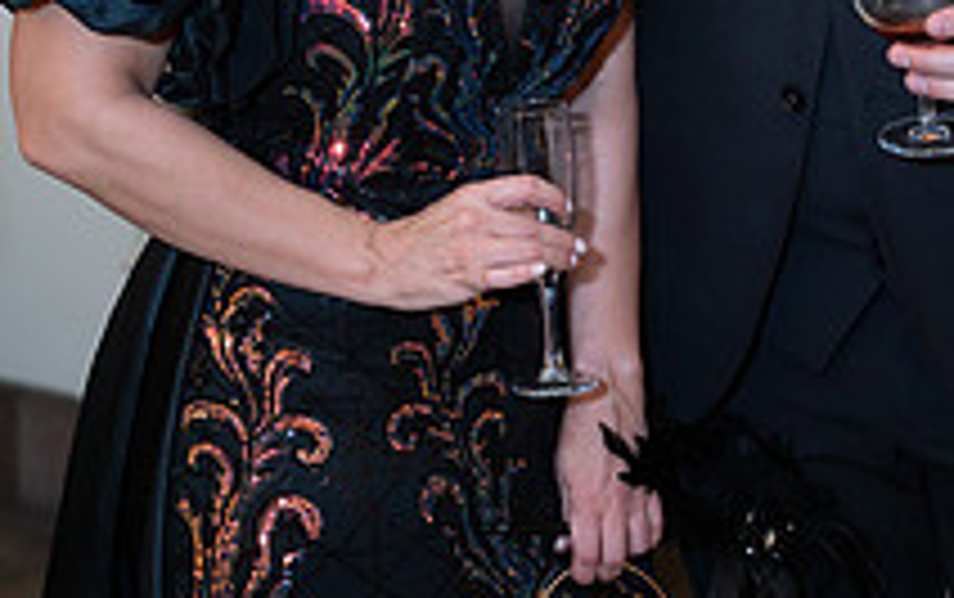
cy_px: -225
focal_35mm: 108
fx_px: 2811
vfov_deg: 11.8
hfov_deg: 19.2
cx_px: 562
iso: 800
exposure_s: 1/100
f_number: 2.8
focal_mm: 50
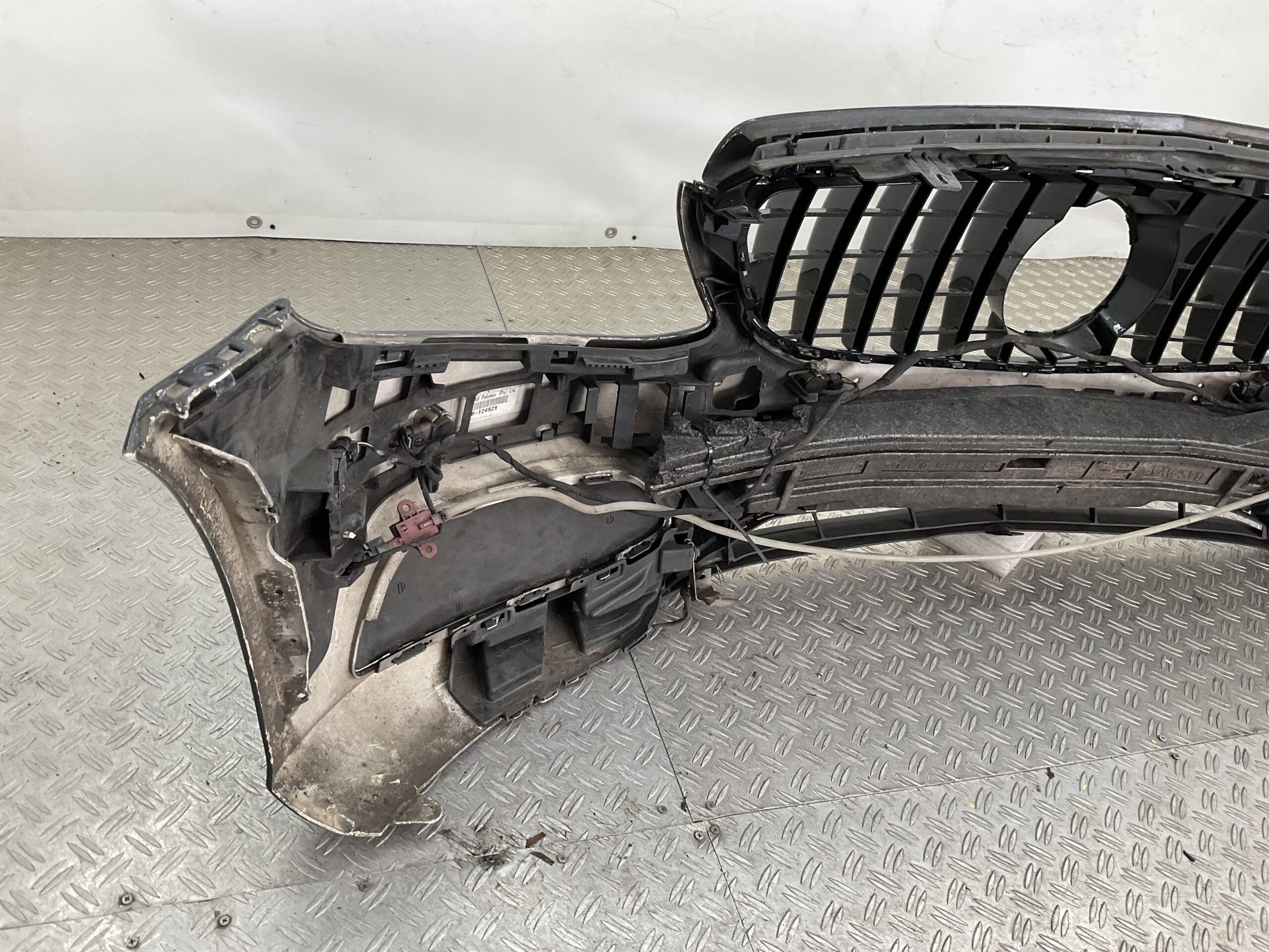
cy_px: 476
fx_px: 1063
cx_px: 634
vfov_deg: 48.2
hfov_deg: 61.7
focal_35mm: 29
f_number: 1.8
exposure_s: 1/120
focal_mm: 3
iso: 32
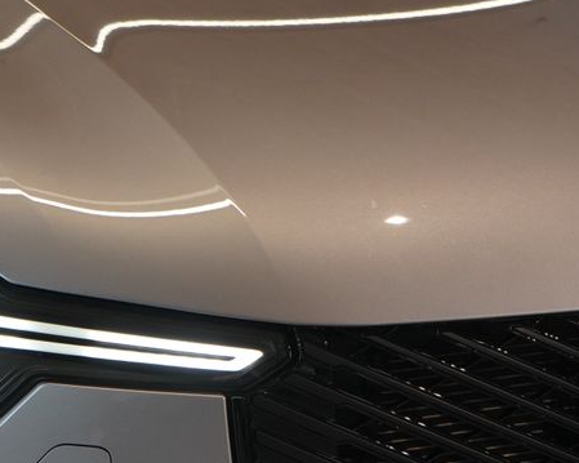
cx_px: 58
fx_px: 2570
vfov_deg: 10.3
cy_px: 268
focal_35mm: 150
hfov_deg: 12.8
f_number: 5.6
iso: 2000
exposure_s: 1/160
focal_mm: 70
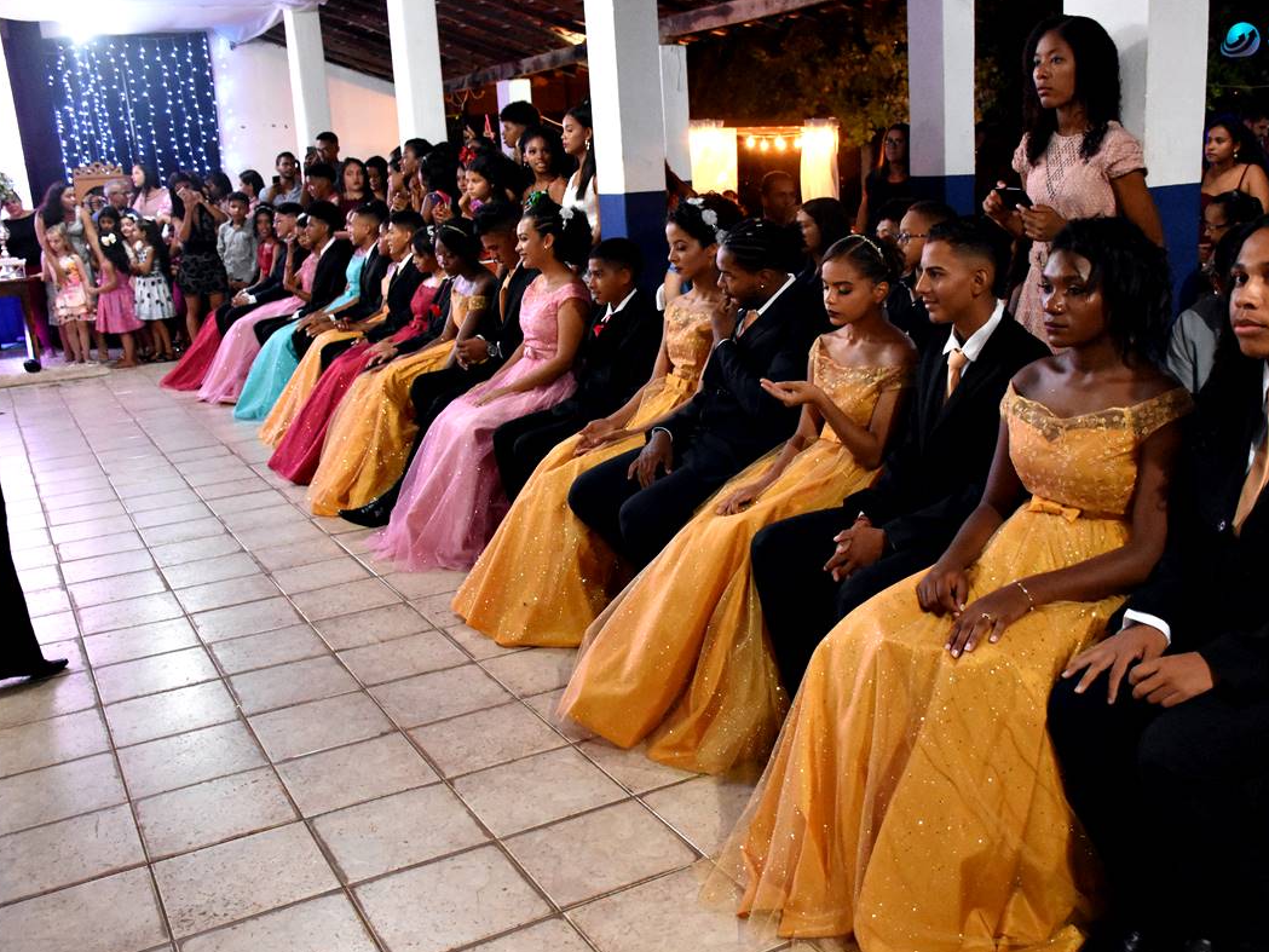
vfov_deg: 43.0
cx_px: 688
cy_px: 475
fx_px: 1210
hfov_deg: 55.3
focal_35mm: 33
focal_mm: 20
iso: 8000
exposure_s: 1/100
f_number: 3.5
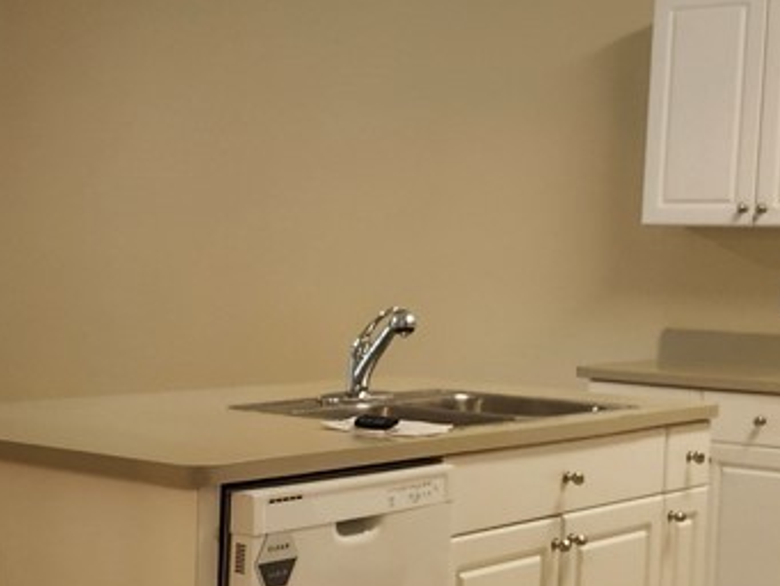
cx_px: 247
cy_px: 433
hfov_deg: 27.9
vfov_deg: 21.2
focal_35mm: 69
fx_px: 1555
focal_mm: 5.54
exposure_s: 1/120
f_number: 1.8
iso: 200
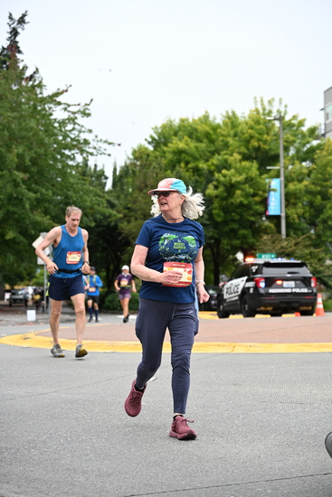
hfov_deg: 19.2
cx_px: 166
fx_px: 981
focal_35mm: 71
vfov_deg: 28.4
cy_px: 248
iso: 1600
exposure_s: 1/800
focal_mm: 71
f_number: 4
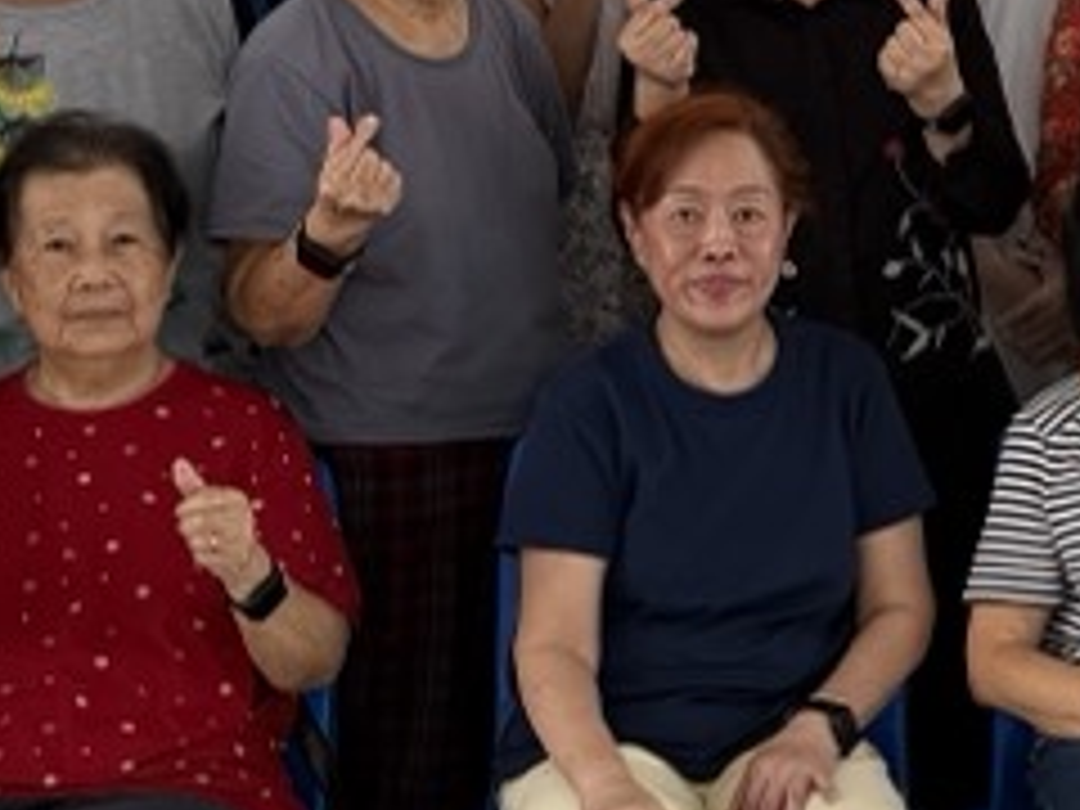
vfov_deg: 10.5
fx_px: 4368
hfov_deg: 13.8
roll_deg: +1.1
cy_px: 117
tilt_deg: -5.1
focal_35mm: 140
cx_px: 1188
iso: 64
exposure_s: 1/121
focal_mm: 6.76
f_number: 1.78
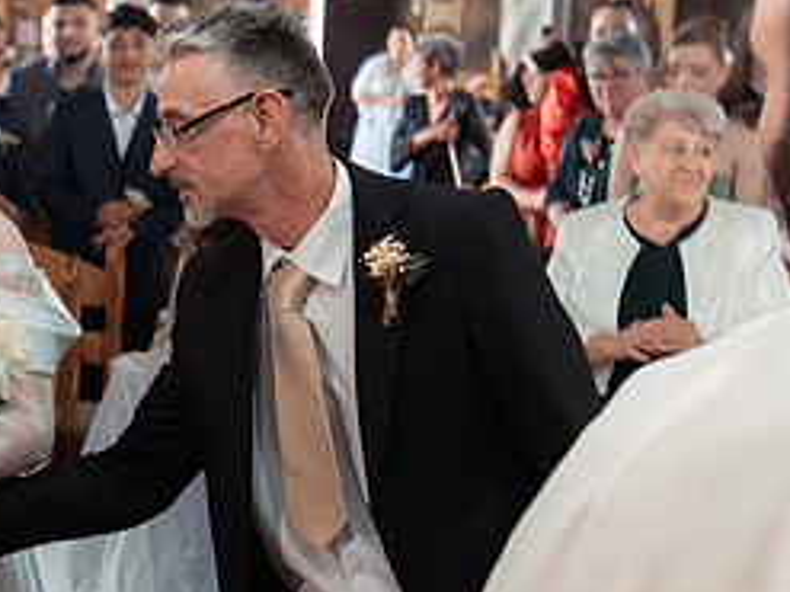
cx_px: -147
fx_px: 1848
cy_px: 238
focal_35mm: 81
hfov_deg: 22.3
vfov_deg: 18.2
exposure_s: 1/200
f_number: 2.8
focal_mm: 30
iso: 1250
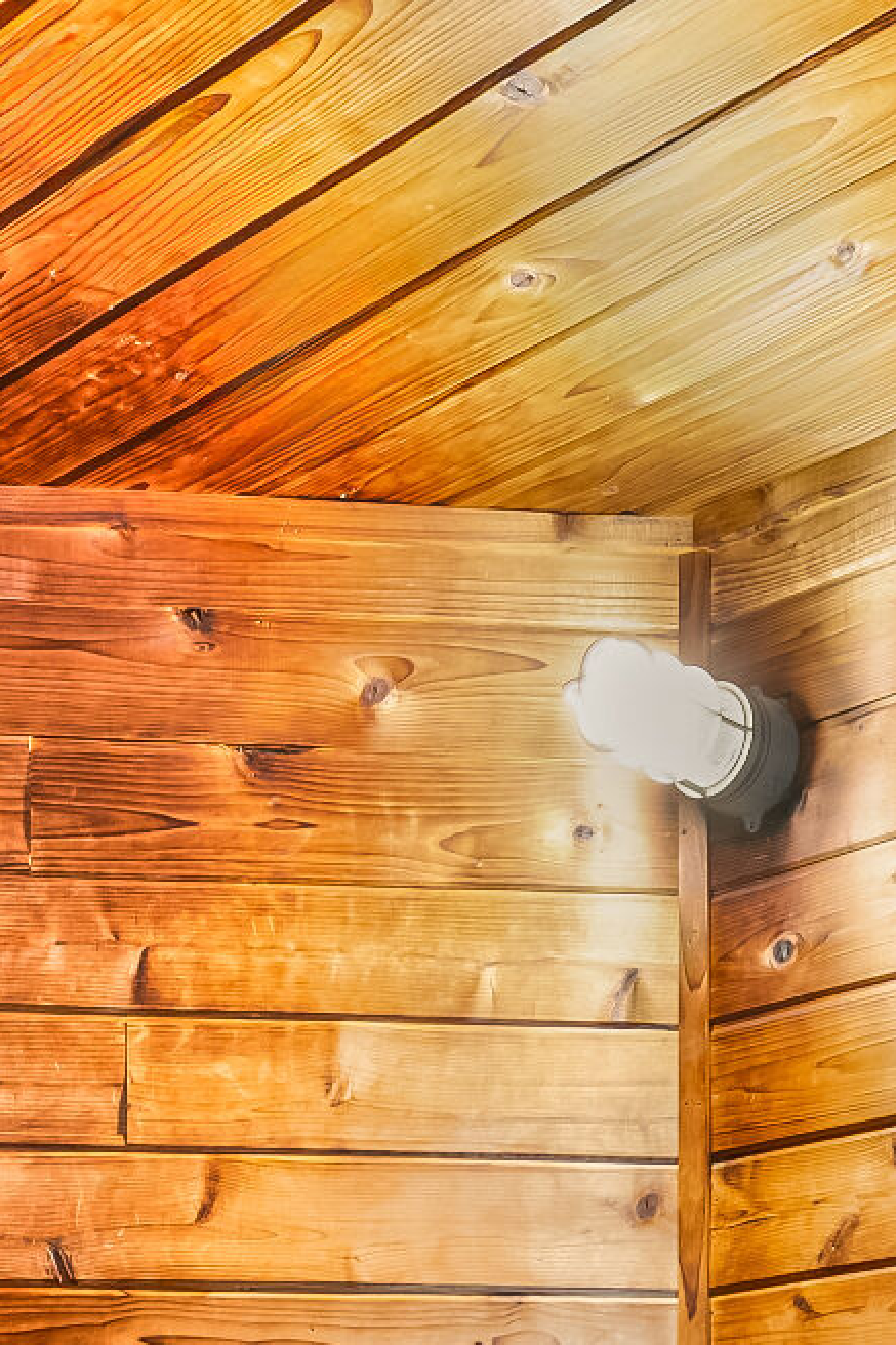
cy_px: 1703
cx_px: 759
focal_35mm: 64
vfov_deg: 27.0
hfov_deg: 20.9
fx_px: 2390
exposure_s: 4
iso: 400
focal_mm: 14
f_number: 8
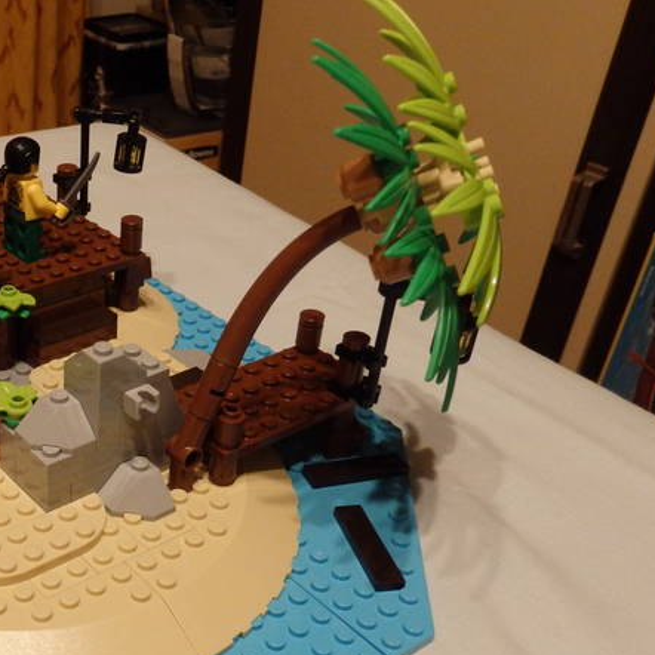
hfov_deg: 35.2
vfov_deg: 37.2
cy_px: 428
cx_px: 58
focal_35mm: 45
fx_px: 963
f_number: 3
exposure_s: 1/30
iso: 500
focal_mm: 4.5
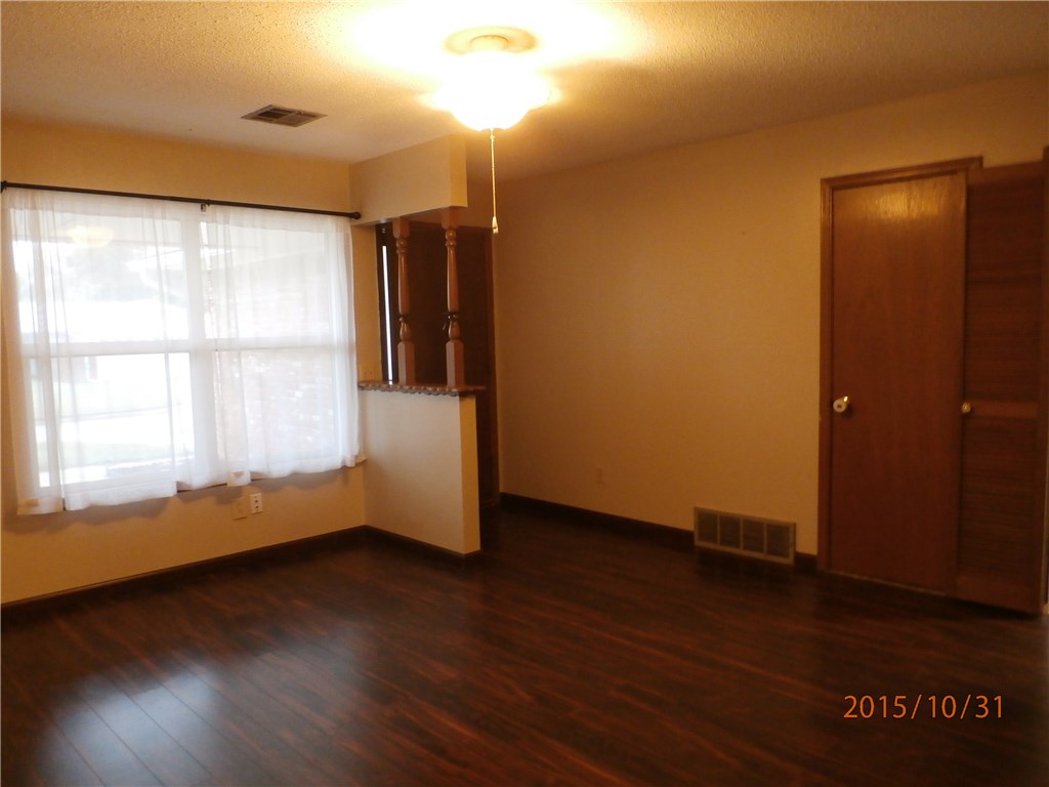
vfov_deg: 54.9
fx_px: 758
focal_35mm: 25
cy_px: 394
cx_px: 524
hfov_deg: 69.4
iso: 400
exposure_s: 1/8
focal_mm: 4.5
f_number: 3
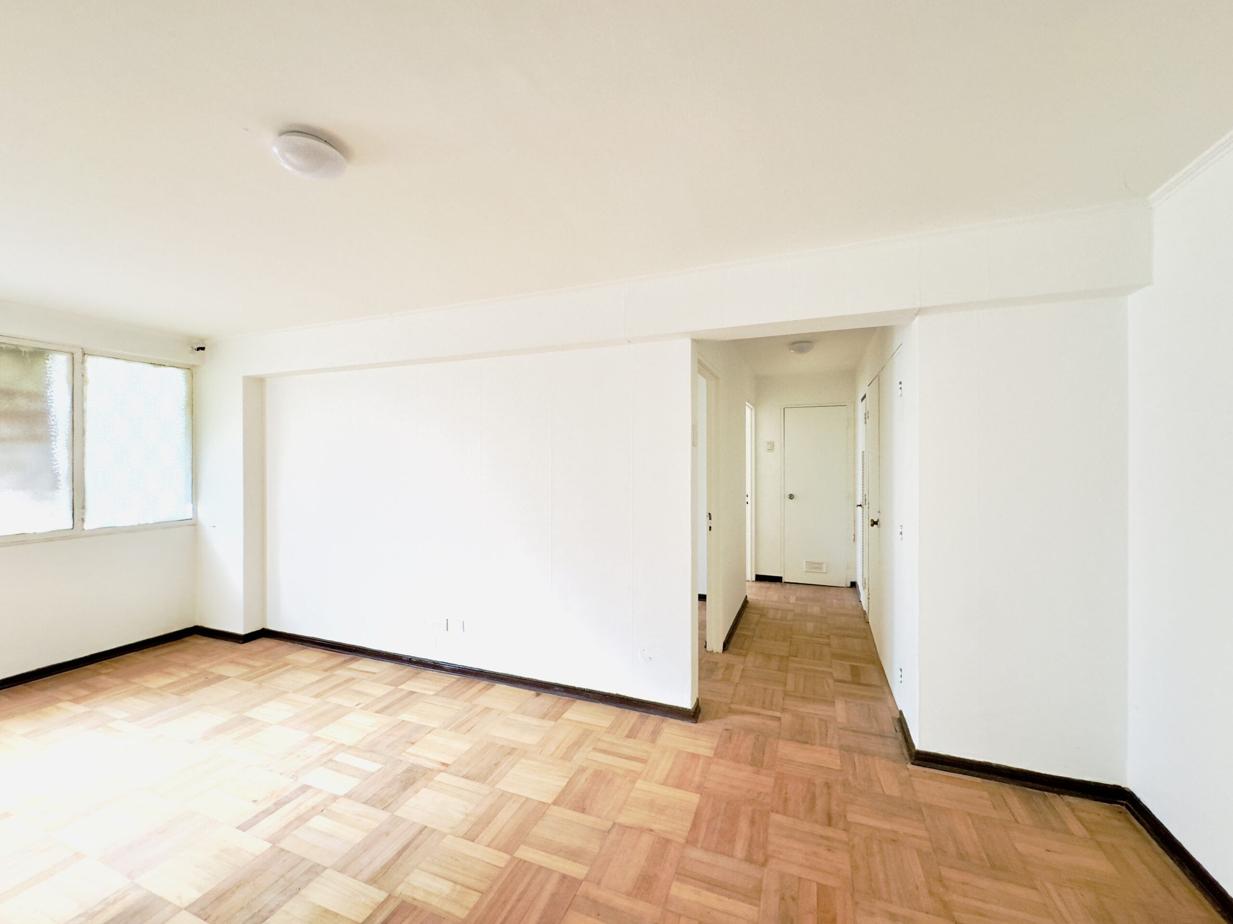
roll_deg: +0.6
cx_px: 616
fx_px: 499
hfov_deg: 102.1
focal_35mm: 14
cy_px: 462
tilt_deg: -0.2
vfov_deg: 85.7
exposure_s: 1/99
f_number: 2.2
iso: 250
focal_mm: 2.22
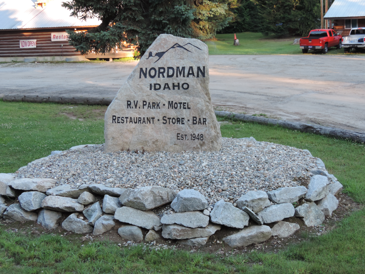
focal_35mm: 60
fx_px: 633
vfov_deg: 24.4
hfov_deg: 32.2
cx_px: 182
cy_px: 137
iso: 110
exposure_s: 1/60
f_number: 3.7
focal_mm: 10.7
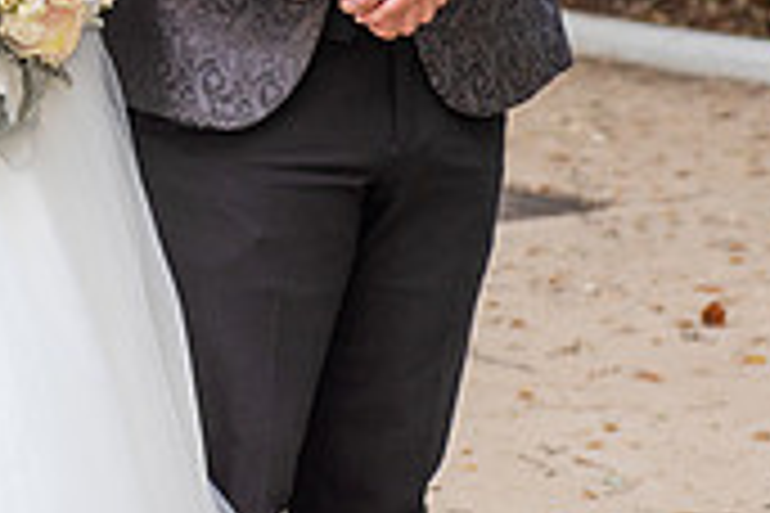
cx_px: -18
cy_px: -259
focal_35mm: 210
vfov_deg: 6.5
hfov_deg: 9.7
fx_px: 4491
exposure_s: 1/200
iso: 640
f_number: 4.5
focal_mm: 62
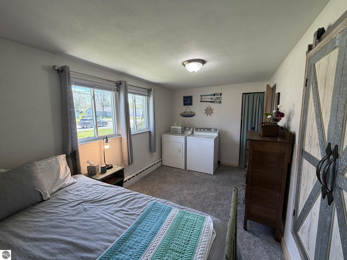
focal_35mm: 14
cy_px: 130
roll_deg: +0.5
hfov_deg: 102.1
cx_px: 174
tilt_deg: -6.7
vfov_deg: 85.7
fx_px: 140
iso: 160
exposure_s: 1/120
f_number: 2.2
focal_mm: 2.22
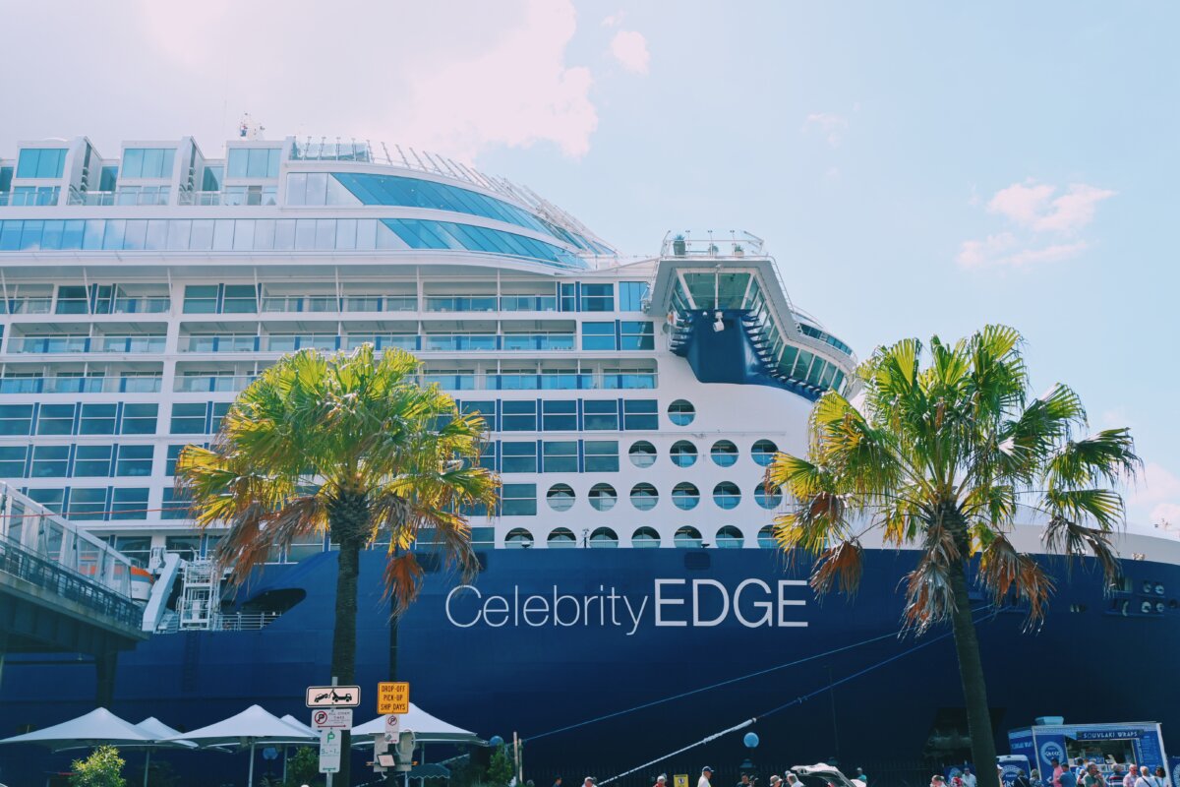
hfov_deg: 56.1
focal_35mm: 34
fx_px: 1106
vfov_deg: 39.1
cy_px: 394
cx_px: 590
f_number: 7.1
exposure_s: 1/400
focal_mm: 22.5
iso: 100
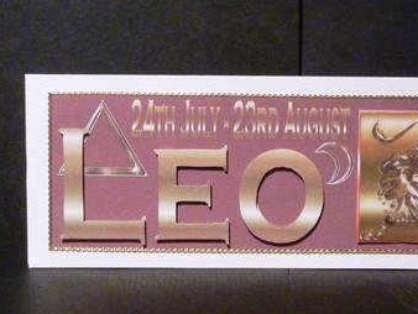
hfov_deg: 23.2
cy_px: 179
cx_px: 267
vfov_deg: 17.6
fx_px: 1015
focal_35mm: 84
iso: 800
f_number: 4
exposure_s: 1/13
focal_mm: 10.3
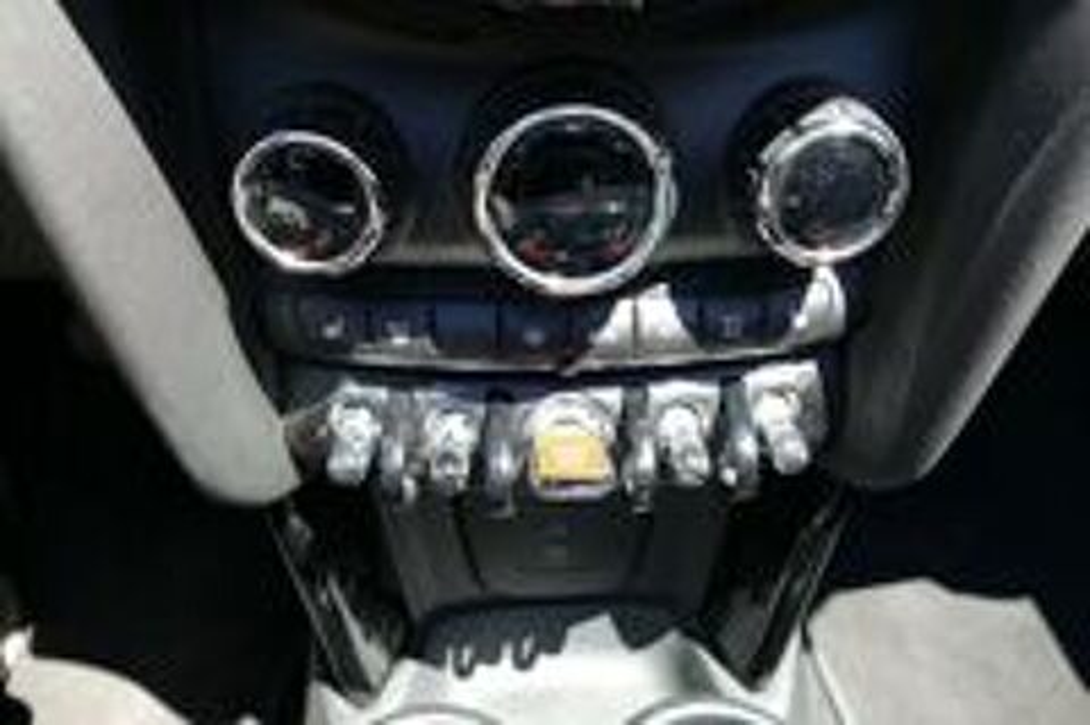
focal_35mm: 25
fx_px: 756
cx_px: 545
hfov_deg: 71.6
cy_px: 362
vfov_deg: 51.2
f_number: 2.8
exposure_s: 1/200
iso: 125
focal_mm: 9.12
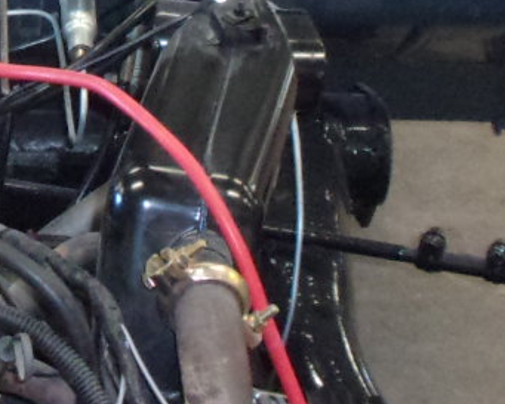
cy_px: -115
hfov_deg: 11.6
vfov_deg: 9.3
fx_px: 2452
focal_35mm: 164
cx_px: -19
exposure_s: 1/34
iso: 400
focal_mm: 5.1
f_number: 3.9
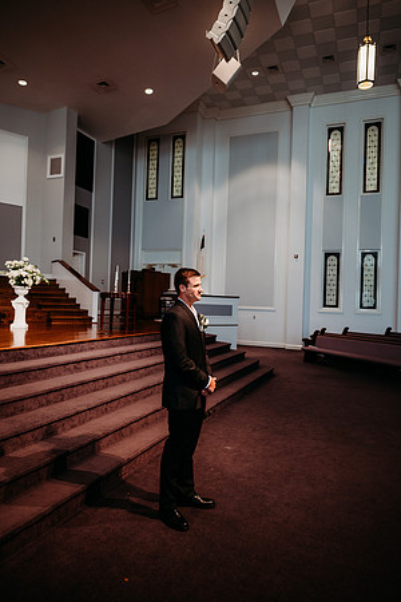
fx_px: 401
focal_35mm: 24
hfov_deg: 53.1
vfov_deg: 73.7
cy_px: 301
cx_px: 200
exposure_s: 1/160
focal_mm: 24
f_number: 2.5
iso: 640
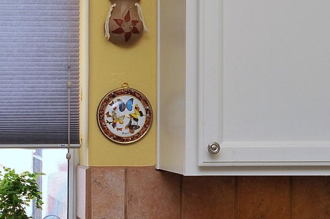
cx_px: -78
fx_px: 1026
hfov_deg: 17.3
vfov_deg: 12.2
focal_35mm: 112
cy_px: 133
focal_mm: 32
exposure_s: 1/60
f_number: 13
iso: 800
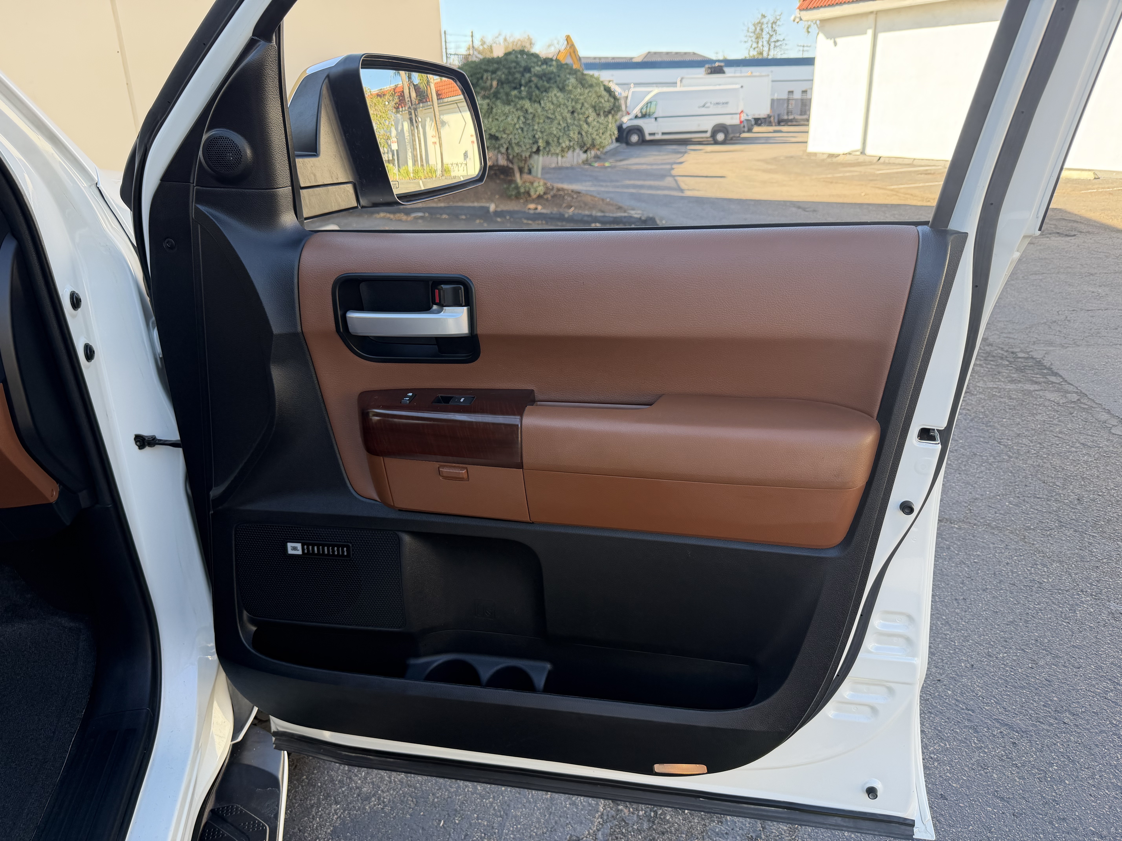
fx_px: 778
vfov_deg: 56.8
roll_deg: +0.8
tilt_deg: -20.7
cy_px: 420
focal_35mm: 24
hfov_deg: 71.6
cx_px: 561
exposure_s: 1/321
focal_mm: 6.76
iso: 100
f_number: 1.78
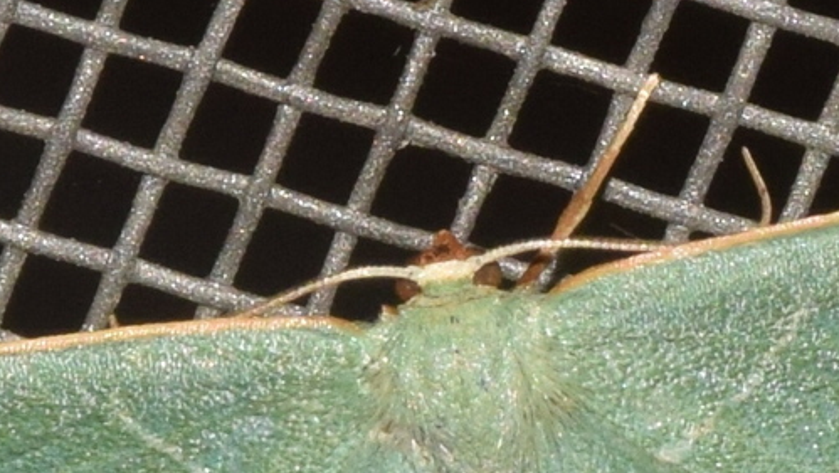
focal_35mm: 422
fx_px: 9391
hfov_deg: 5.1
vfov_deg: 2.9
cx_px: 467
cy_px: 500
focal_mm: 140
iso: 400
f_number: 14
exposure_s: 1/200
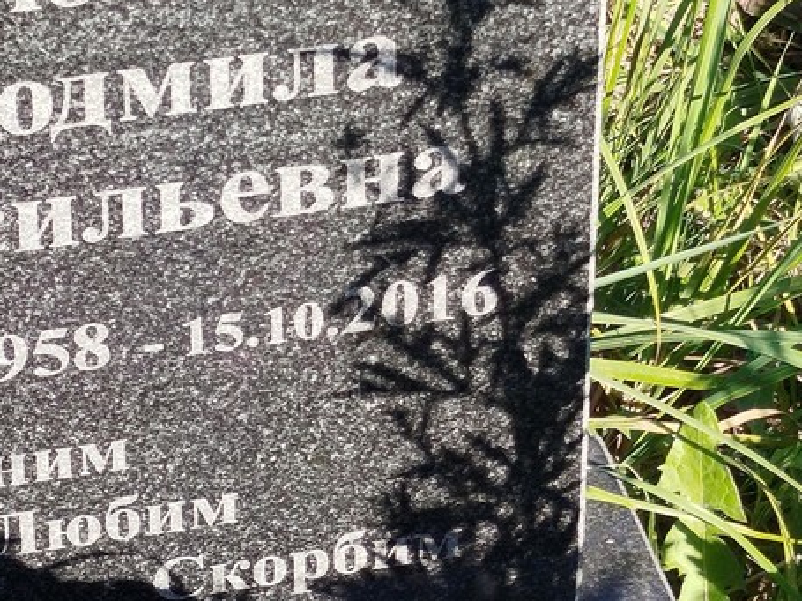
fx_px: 1181
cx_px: 252
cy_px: 185
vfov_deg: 28.3
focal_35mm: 51
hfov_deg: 37.0
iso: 50
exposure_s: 1/287
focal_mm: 5.31
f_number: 1.7
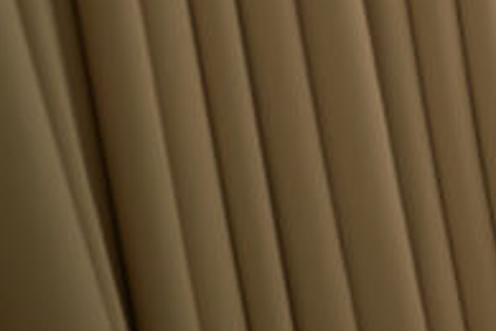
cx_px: 1188
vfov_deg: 10.2
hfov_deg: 12.7
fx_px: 1736
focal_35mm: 126
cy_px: -276
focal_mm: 24
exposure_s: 1/160
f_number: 2.8
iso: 100
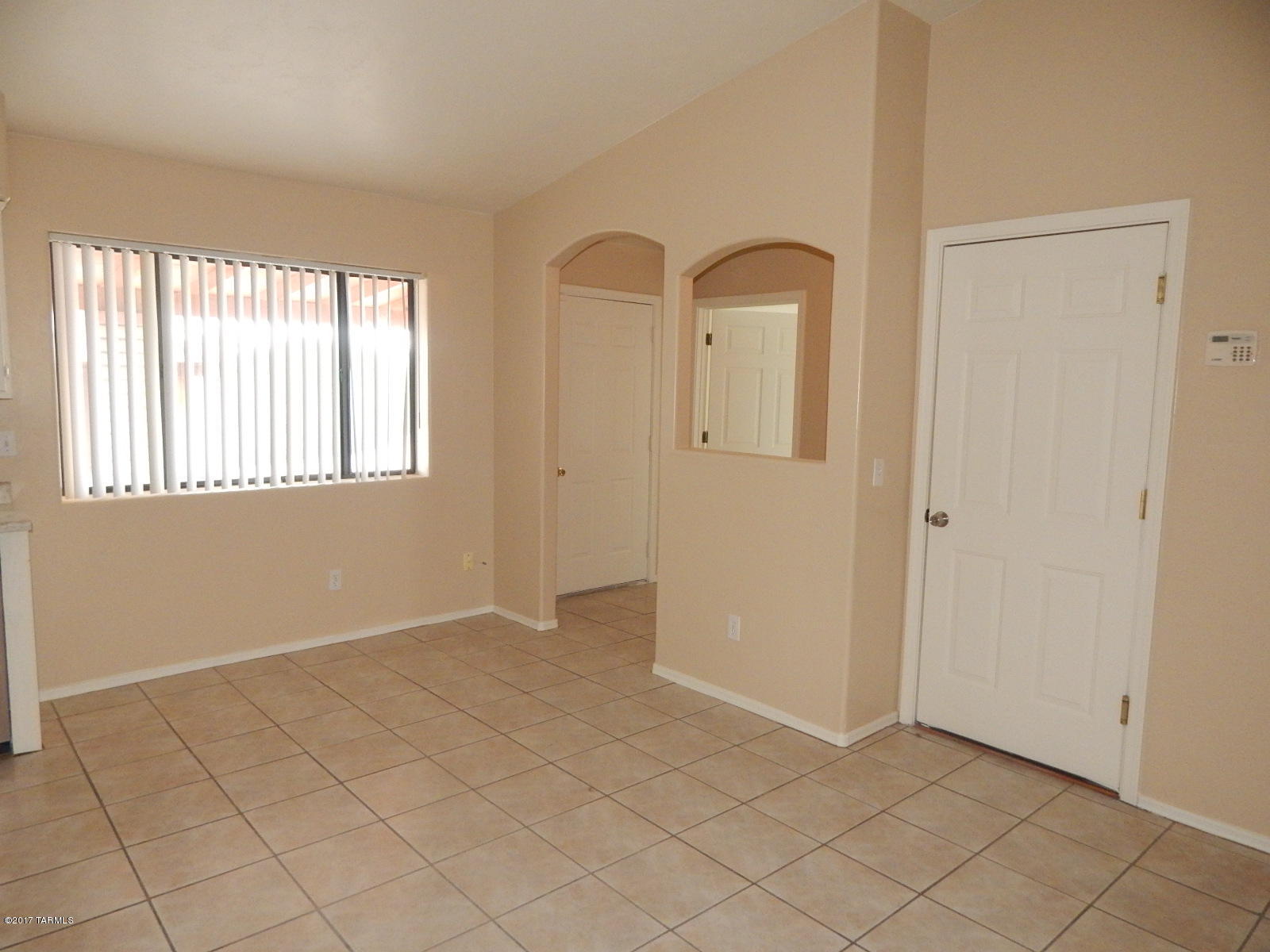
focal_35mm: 22
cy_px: 476
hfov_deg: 76.4
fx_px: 807
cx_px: 635
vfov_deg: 61.1
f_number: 6
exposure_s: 1/30
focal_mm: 4
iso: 500
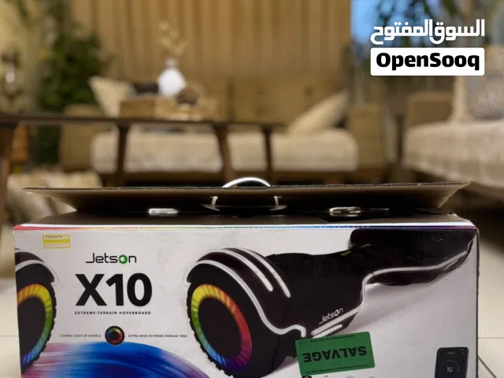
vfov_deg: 56.8
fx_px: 349
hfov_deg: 71.6
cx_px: 252
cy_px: 189
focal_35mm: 24
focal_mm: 6.76
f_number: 1.78
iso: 200
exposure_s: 1/100
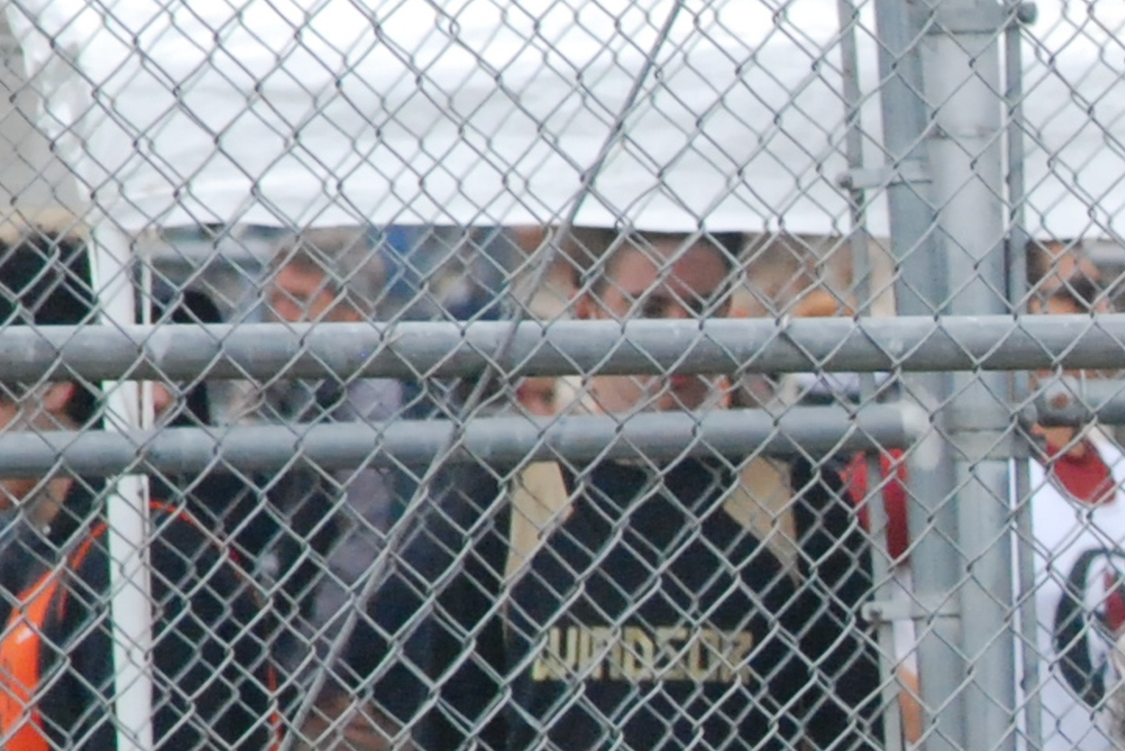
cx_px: 2529
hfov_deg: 2.0
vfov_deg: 1.4
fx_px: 31494
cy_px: 1168
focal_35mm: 1008
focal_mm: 125
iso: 1000
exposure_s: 1/800
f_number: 7.1
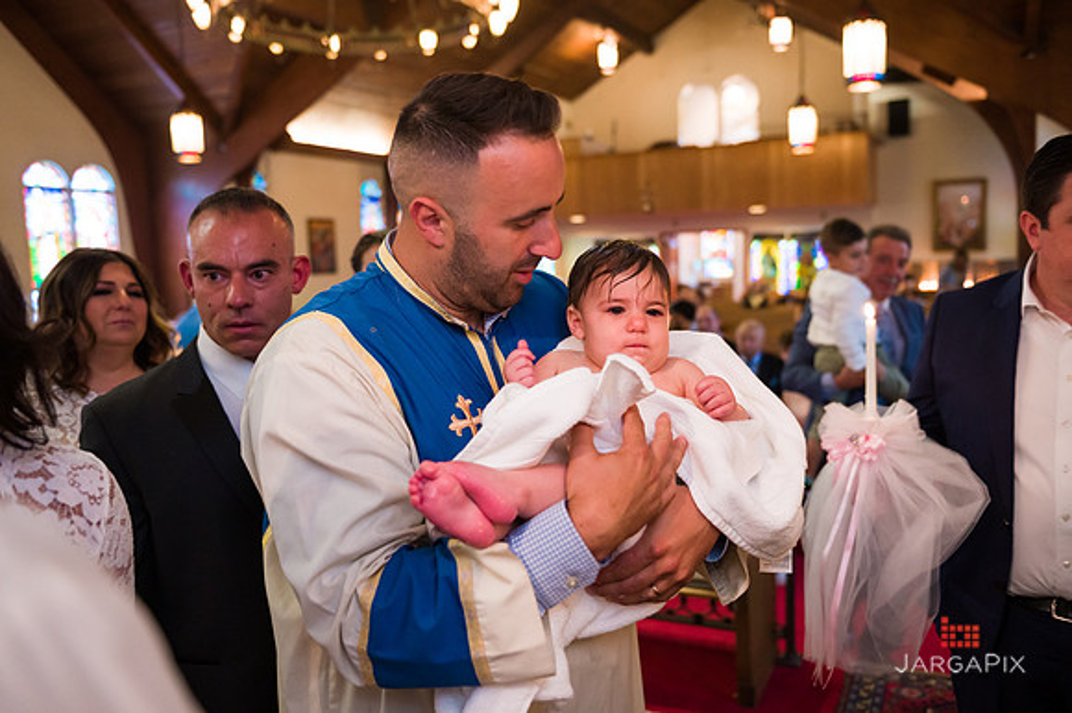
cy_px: 356
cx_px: 536
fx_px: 923
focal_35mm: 31
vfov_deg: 42.3
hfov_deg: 60.3
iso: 3200
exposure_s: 1/200
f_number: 3.2
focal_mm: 31
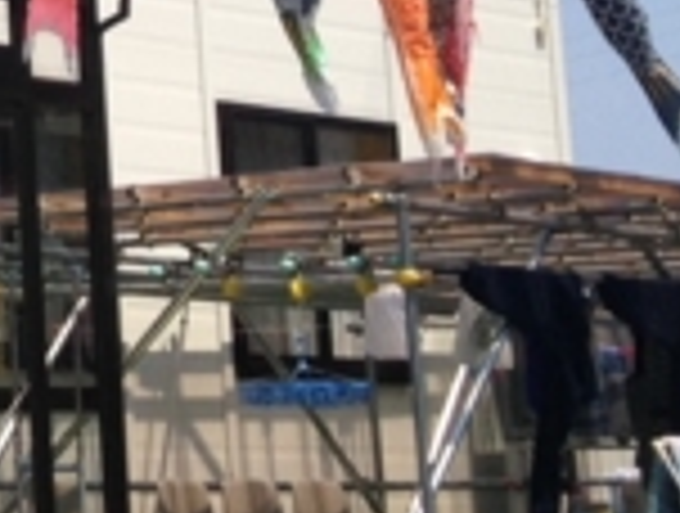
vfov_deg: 7.9
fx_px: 3643
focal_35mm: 185
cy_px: -292
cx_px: -680
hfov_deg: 9.9
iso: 50
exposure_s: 1/2208
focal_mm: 4.28
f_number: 2.4
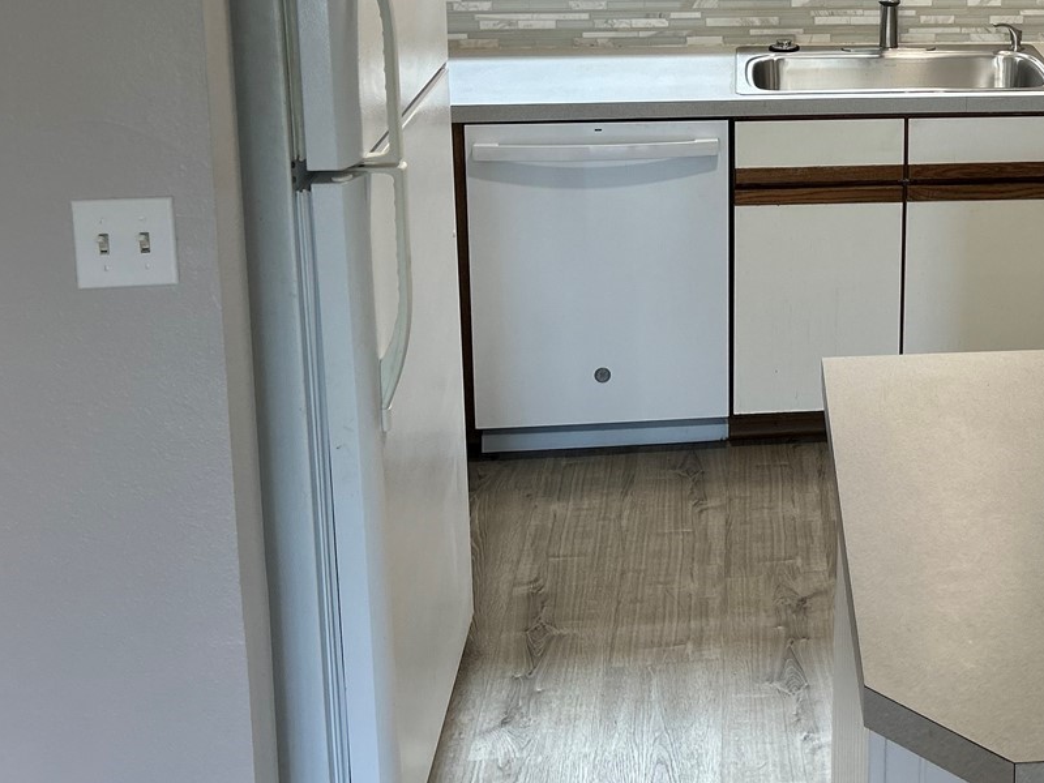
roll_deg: -1.3
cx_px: 980
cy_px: 21
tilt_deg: -11.6
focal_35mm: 52
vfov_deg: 26.7
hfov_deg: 34.3
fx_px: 1568
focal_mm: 5.7
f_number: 1.5
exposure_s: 1/120
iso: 64
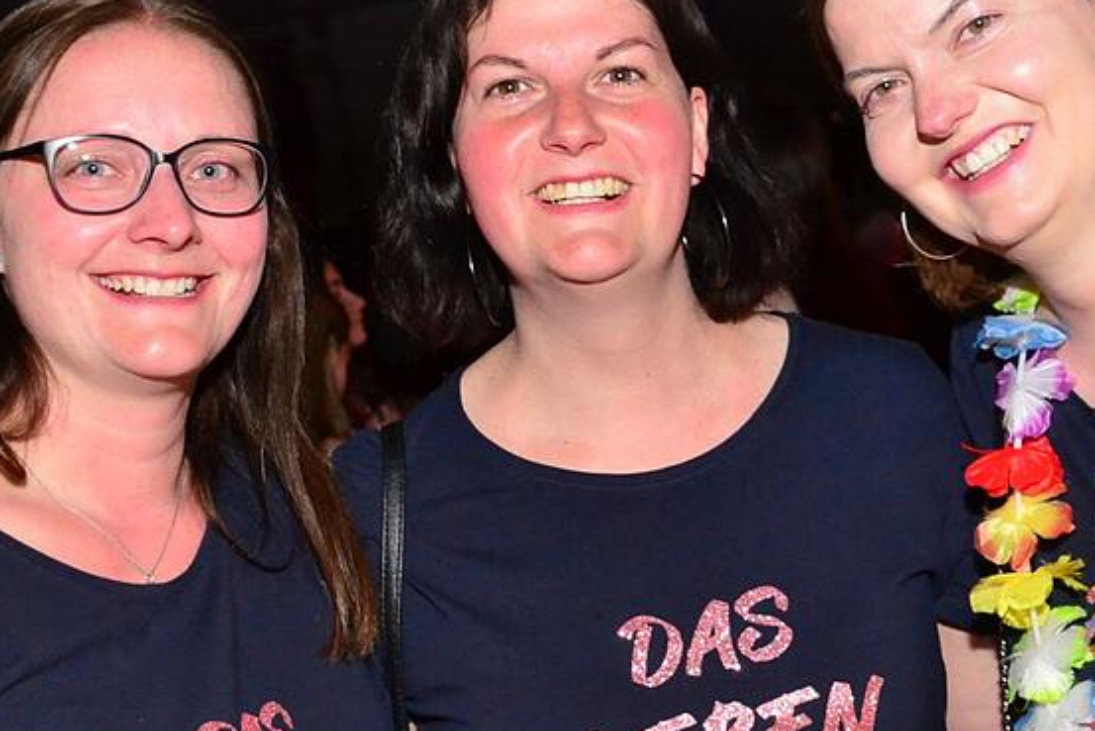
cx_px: 588
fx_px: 2403
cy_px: 416
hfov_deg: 25.7
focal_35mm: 79
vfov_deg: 17.3
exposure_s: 1/25
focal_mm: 27
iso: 3200
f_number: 5.6
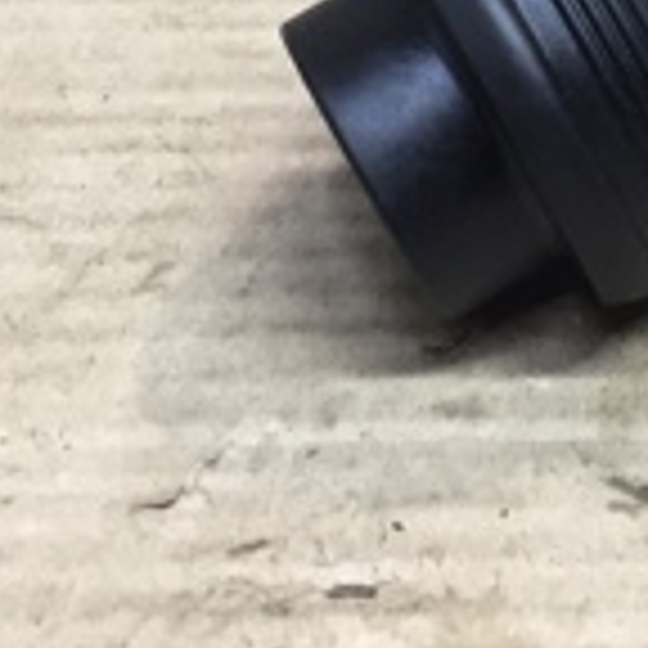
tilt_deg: -28.4
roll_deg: -1.9
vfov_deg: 14.1
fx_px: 2414
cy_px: -392
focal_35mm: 114
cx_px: 724
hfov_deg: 14.9
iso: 80
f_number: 2.2
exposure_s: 1/33
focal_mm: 4.15
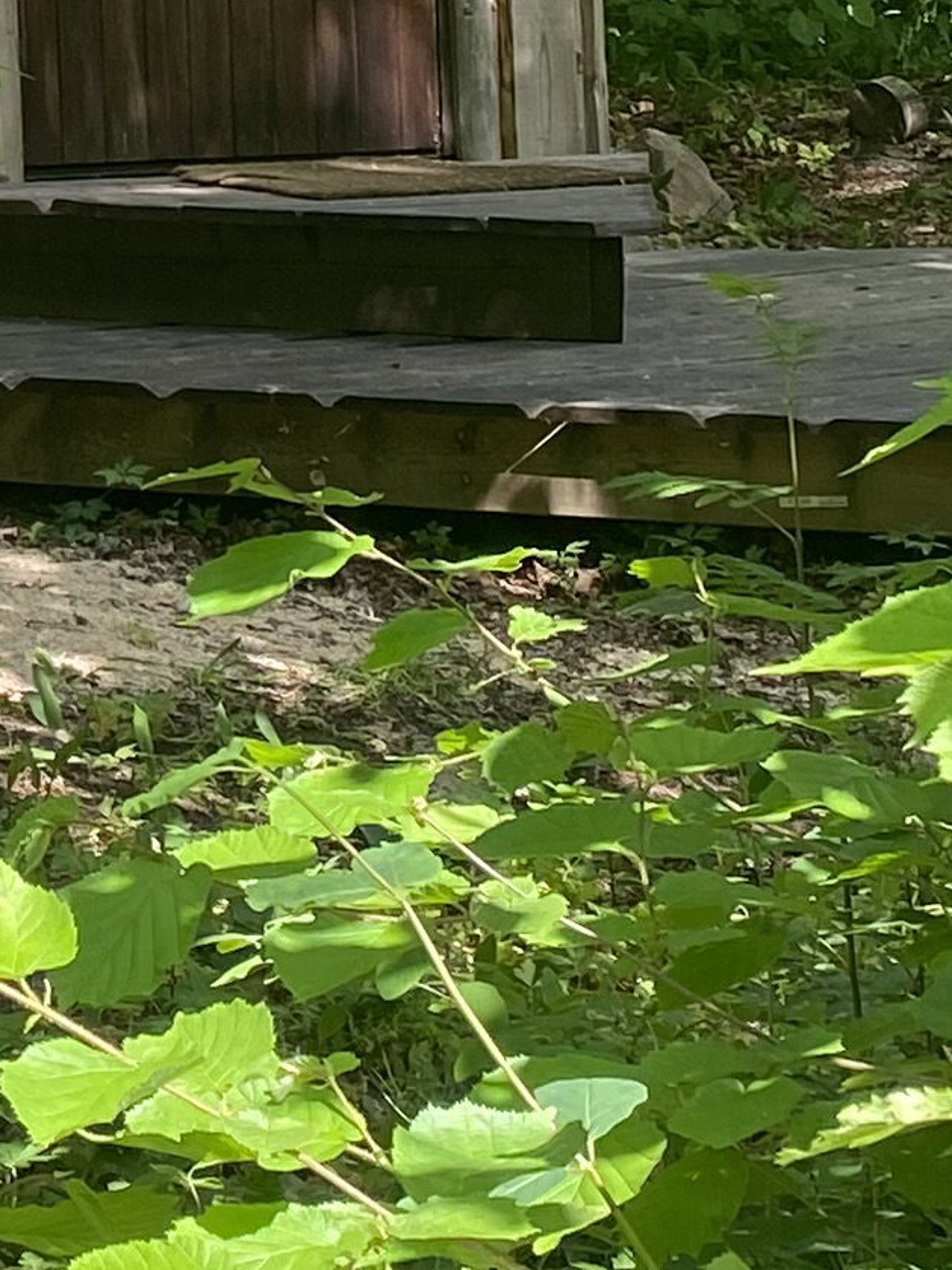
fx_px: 4585
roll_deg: +0.8
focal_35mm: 125
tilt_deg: +4.2
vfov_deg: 14.8
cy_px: -524
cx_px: -1146
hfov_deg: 10.6
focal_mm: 4.25
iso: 32
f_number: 1.8
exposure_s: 1/210
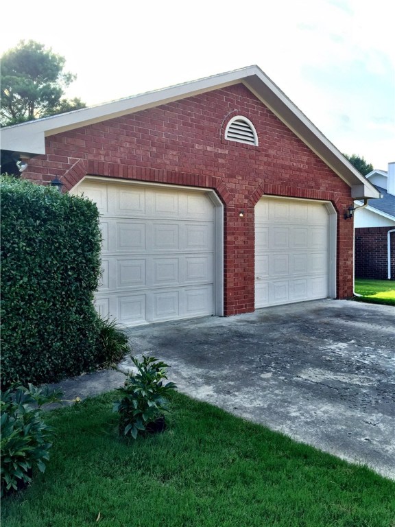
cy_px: 264
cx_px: 198
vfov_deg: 61.7
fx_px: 441
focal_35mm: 29
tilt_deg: -2.2
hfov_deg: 48.2
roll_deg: +0.8
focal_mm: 4.15
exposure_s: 1/148
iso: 32
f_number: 2.2
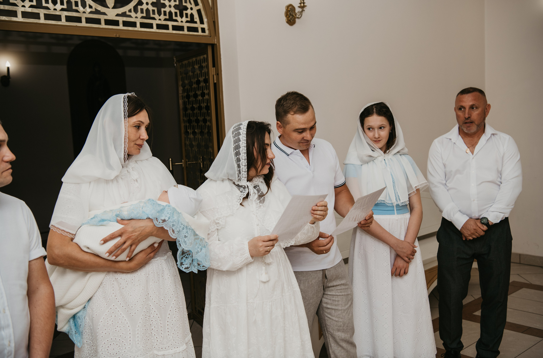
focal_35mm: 41
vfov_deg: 32.8
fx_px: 610
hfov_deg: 48.0
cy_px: 175
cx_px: 274
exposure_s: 1/160
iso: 200
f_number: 4
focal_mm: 40
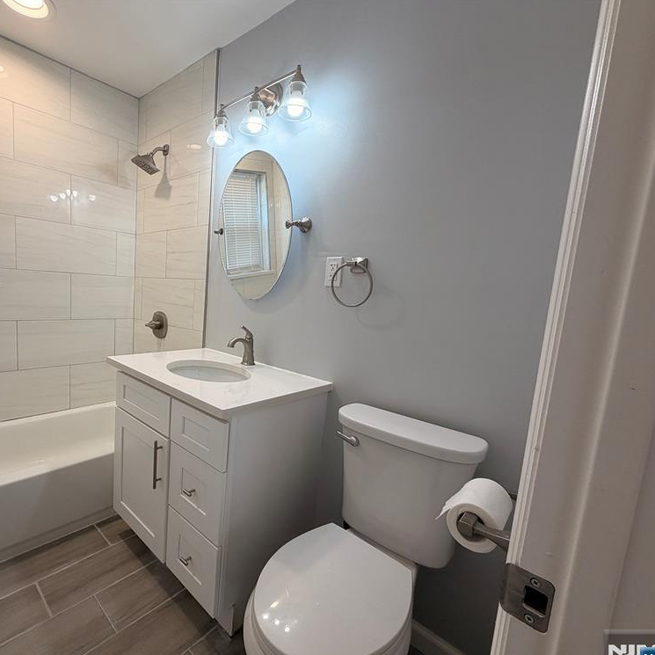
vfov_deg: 84.0
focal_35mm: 17
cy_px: 334
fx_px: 364
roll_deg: -2.8
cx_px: 243
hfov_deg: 82.3
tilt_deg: -6.7
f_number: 2.2
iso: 50
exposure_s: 1/120
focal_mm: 2.22
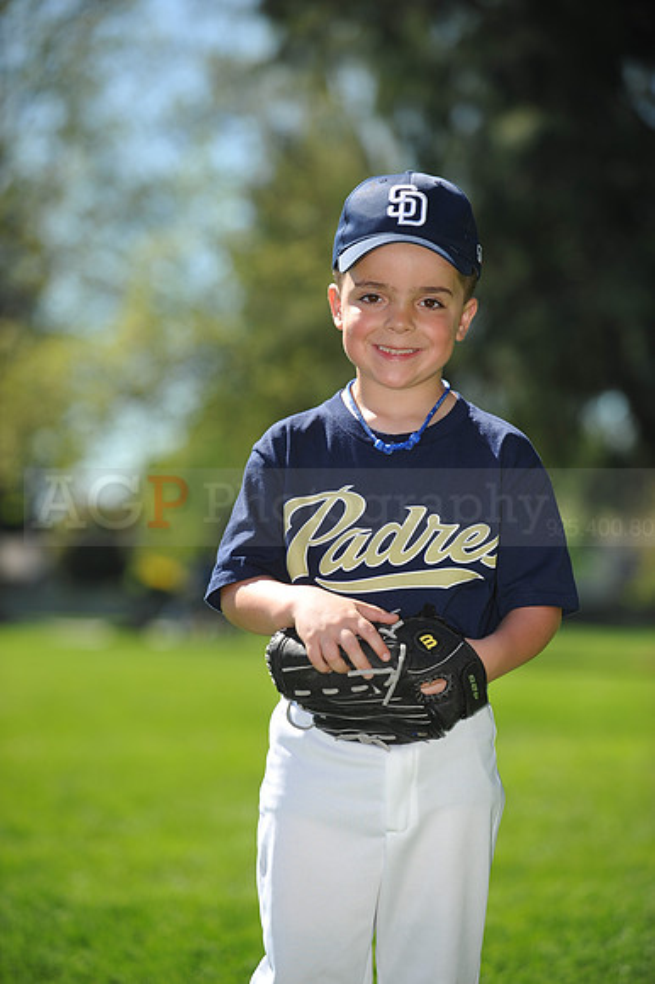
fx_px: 3552
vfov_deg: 15.8
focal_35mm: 130
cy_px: 492
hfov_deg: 10.5
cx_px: 328
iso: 200
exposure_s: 1/1250
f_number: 4
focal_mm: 130
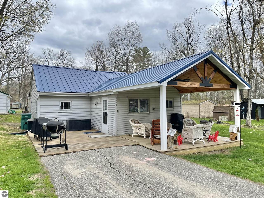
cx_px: 132
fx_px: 198
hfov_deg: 67.3
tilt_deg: +0.8
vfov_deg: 53.1
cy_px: 99
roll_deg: +0.9
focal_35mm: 26
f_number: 1.6
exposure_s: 1/1401
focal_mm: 4.2
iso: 32
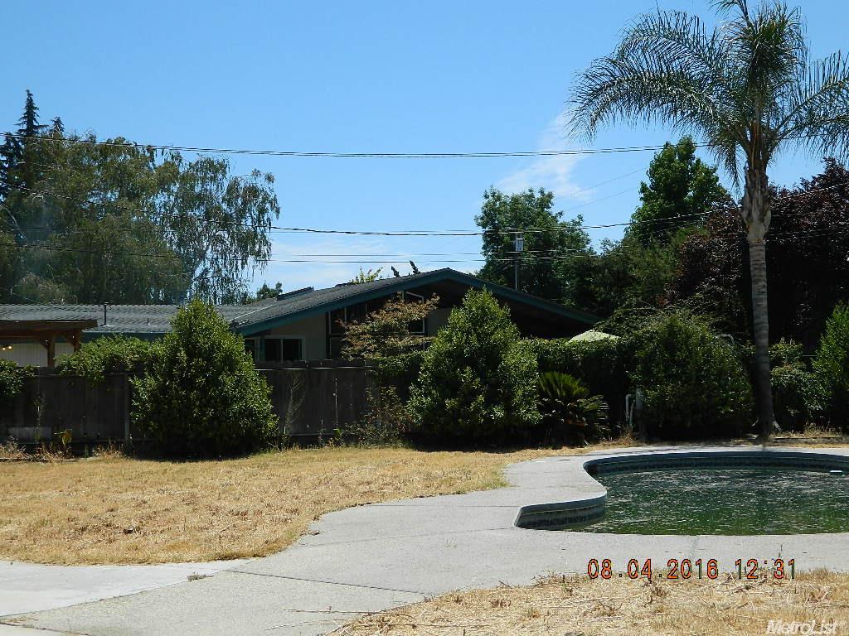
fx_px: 1153
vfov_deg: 30.9
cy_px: 318
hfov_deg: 40.4
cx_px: 424
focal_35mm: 47
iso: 80
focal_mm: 8.4
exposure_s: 1/1000
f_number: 3.6
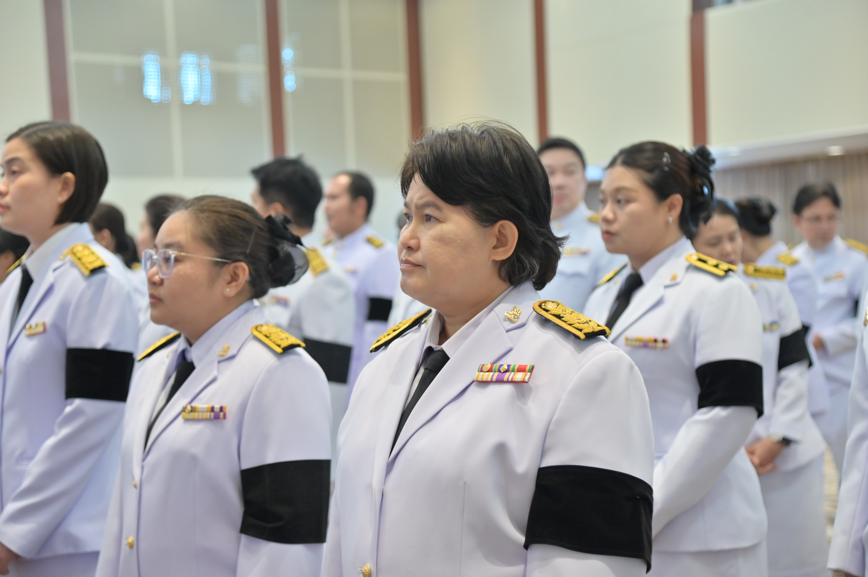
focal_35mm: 65
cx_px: 434
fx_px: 1566
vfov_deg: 20.9
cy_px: 288
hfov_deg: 31.0
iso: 2000
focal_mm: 65
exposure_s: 1/160
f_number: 4
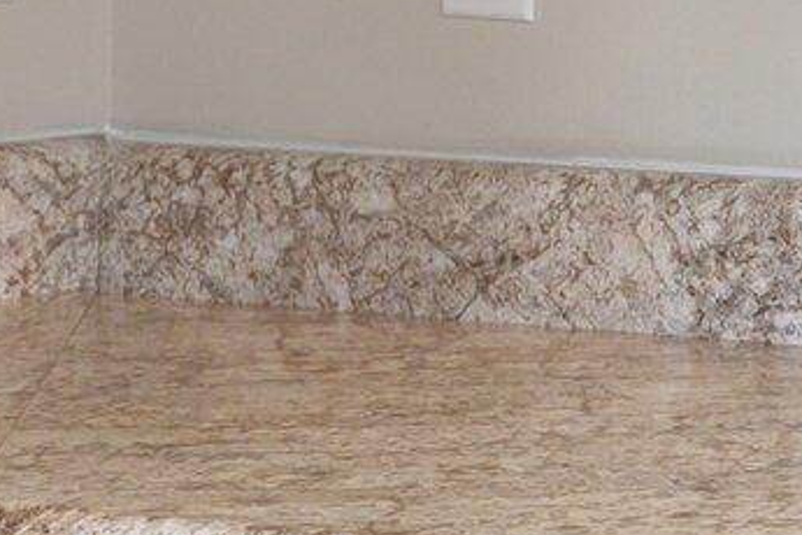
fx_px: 3965
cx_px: 2146
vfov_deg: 7.6
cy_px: -228
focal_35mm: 178
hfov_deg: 9.7
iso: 320
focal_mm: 30
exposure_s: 1/30
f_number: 9
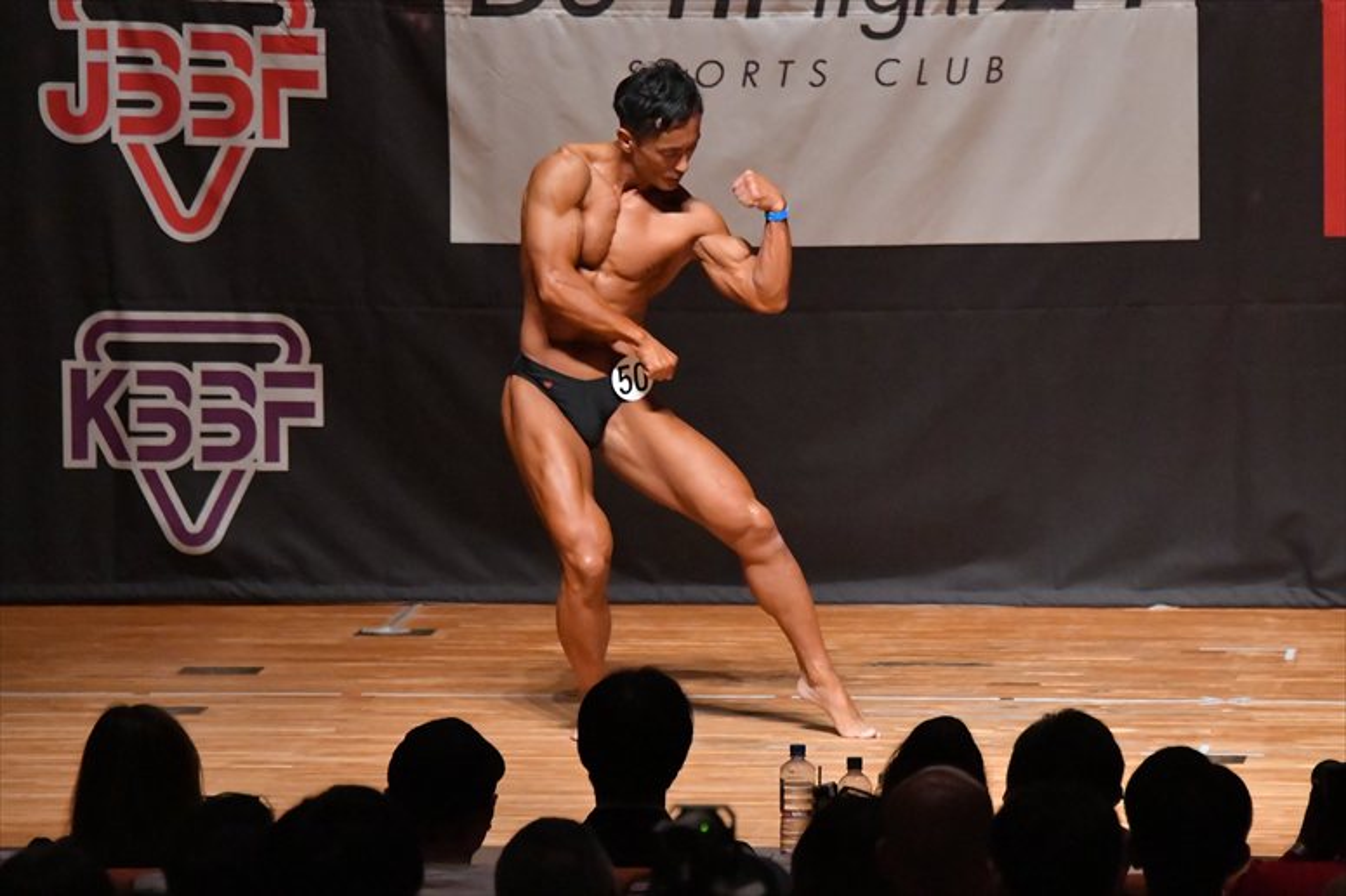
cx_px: 673
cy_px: 448
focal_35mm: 270
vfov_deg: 5.1
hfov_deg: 7.6
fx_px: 10090
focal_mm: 180
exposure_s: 1/400
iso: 12800
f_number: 5.6
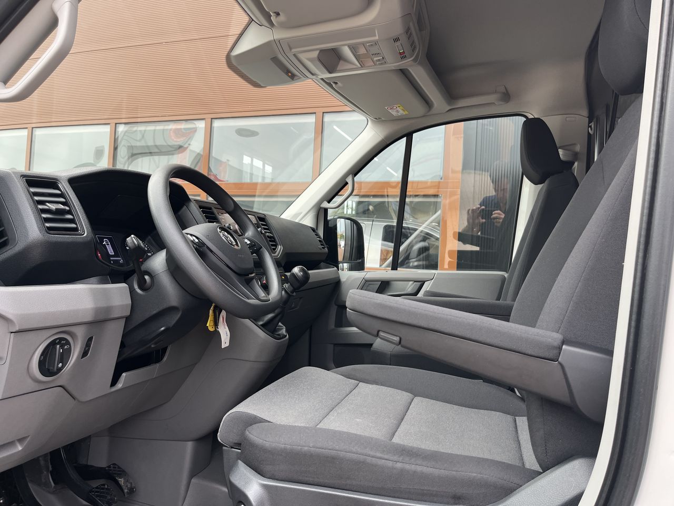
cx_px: 337
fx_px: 506
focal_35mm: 26
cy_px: 253
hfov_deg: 67.3
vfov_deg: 53.1
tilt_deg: +0.9
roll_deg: -3.9
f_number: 1.6
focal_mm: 5.1
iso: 50
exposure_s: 1/121
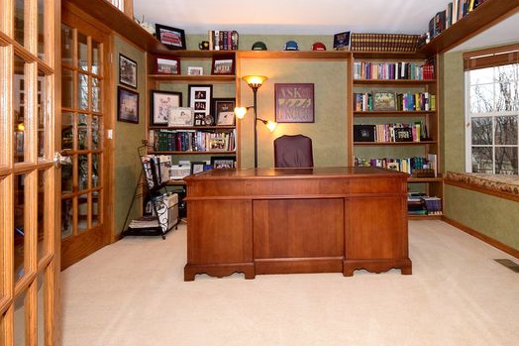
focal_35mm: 22
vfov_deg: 56.9
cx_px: 301
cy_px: 144
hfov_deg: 78.0
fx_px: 317
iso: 1600
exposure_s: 1/60
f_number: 8
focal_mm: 12
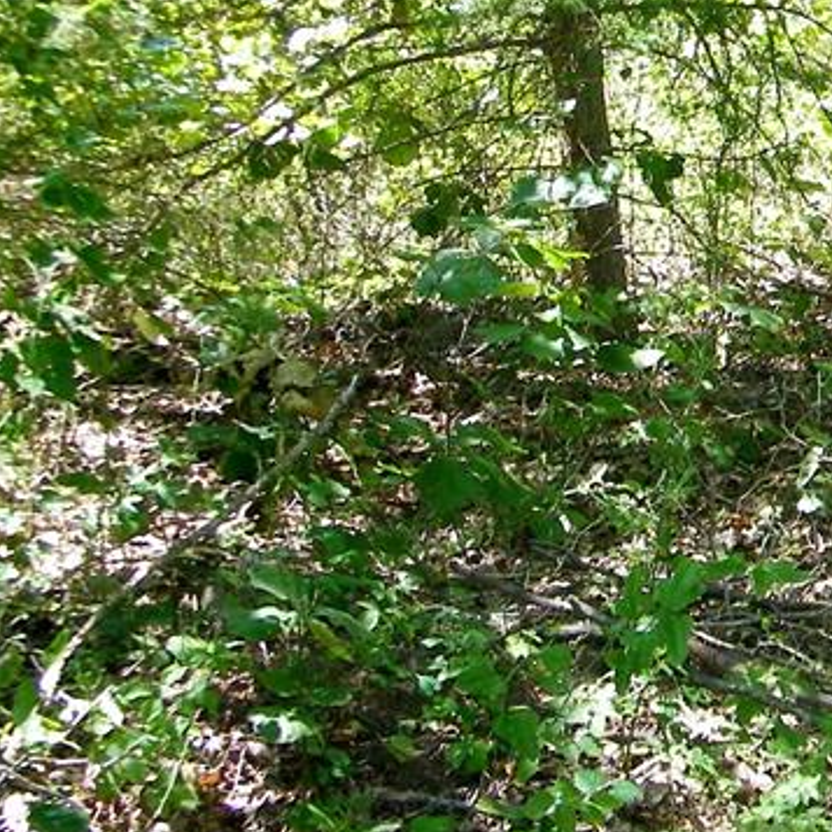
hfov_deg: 14.5
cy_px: 110
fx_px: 3100
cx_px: 1170
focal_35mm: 114
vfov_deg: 15.1
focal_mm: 8.1
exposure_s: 1/60
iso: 80
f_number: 3.9
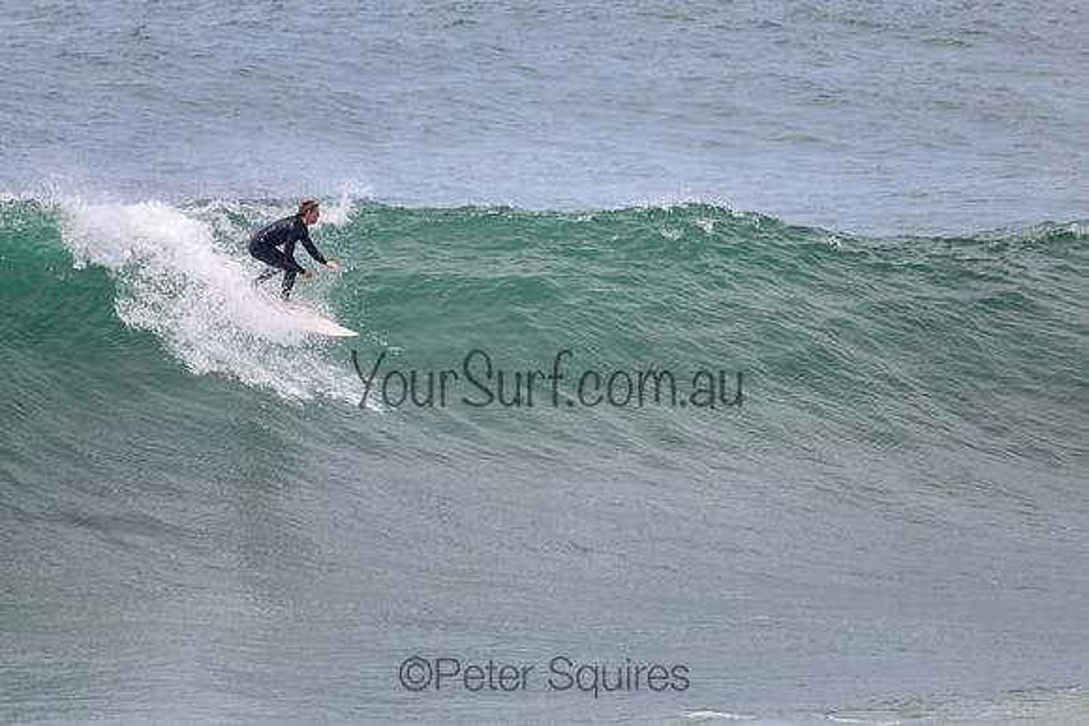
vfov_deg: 1.9
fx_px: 21682
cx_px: 453
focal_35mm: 717
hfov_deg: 2.9
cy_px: 352
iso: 1000
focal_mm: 540
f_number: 11
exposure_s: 1/2000
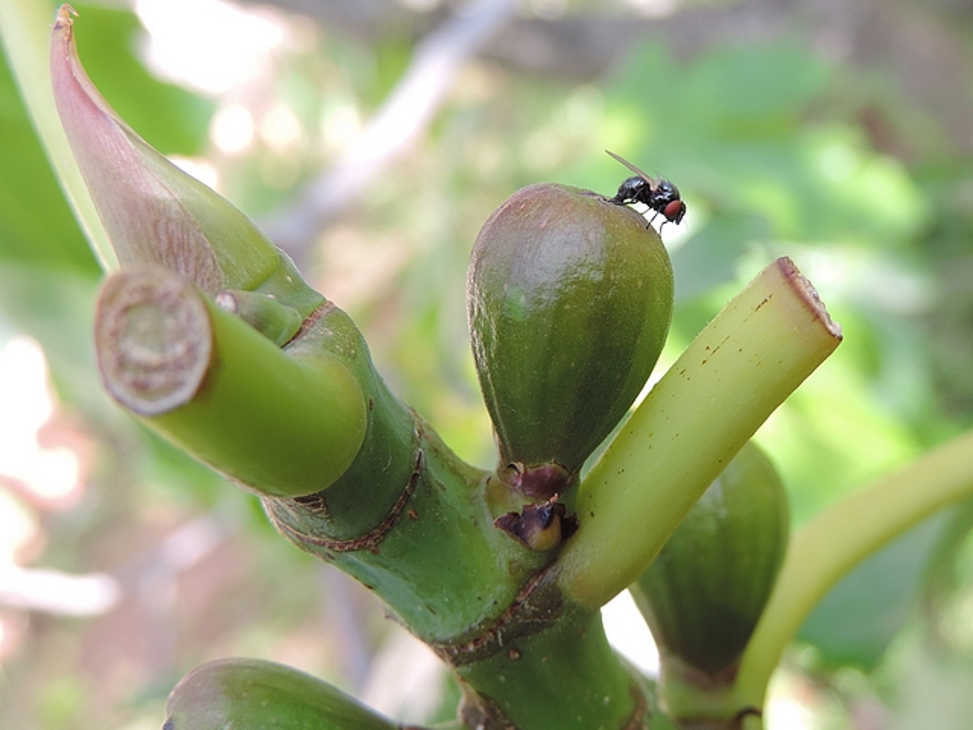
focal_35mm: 47
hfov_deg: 40.4
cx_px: 486
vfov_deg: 30.9
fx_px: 1321
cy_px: 365
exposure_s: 1/60
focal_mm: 8.3
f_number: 3.5
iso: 80
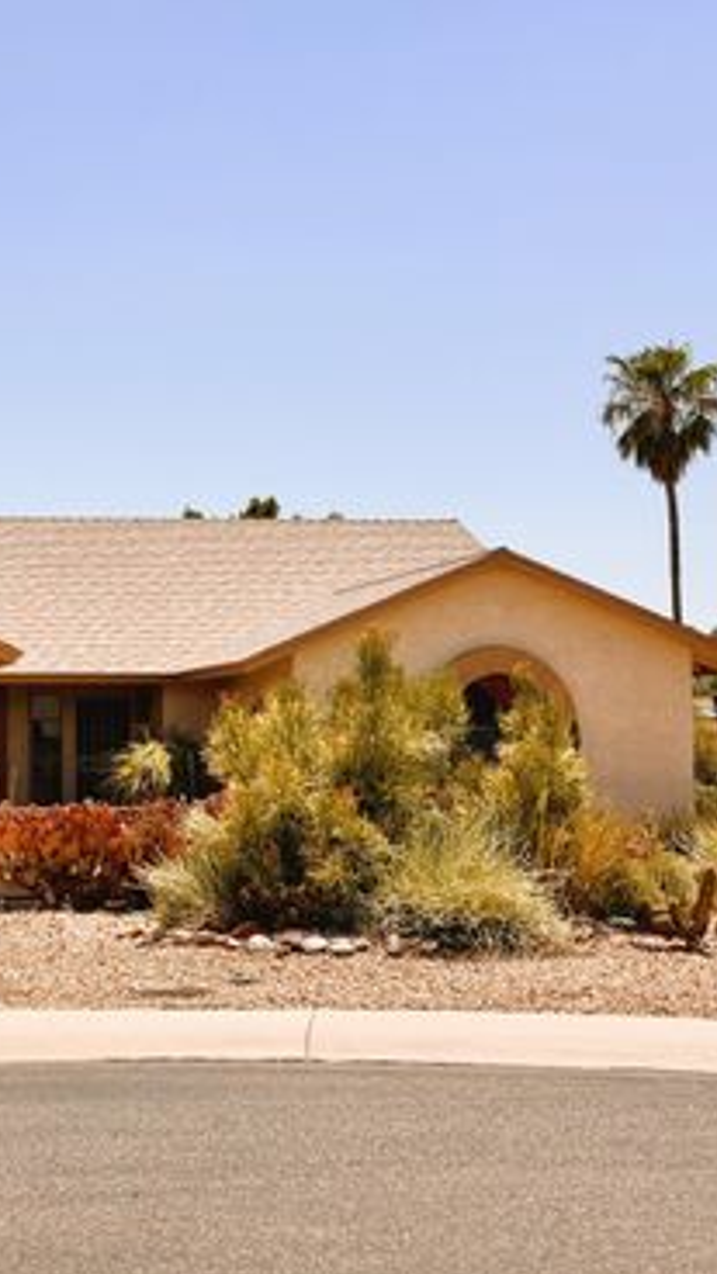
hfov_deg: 16.7
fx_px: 2400
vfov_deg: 29.7
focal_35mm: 71
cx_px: 35
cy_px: 646
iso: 64
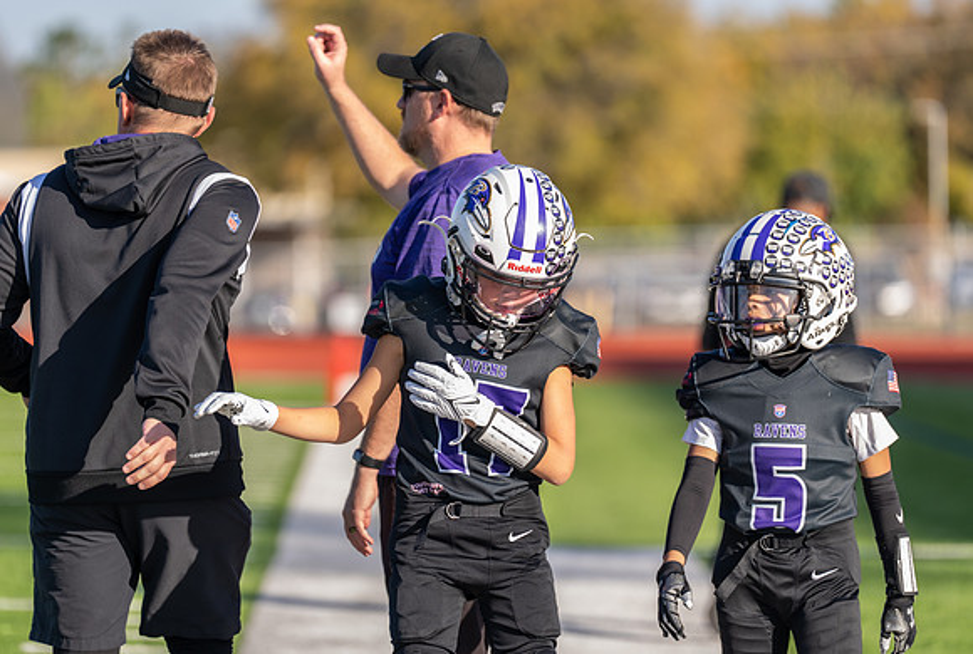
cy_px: 302
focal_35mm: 222
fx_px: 6017
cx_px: 459
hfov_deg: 9.2
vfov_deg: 6.2
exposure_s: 1/640
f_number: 3.2
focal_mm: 200
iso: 125
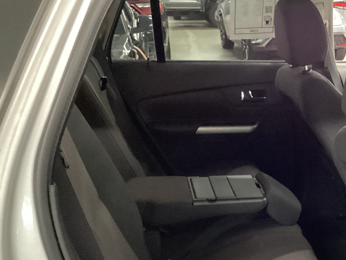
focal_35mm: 52
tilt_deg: -22.7
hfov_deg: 35.5
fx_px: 520
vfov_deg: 27.7
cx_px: 280
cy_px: 187
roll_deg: -0.1
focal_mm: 3.3
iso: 640
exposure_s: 1/17
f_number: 2.4
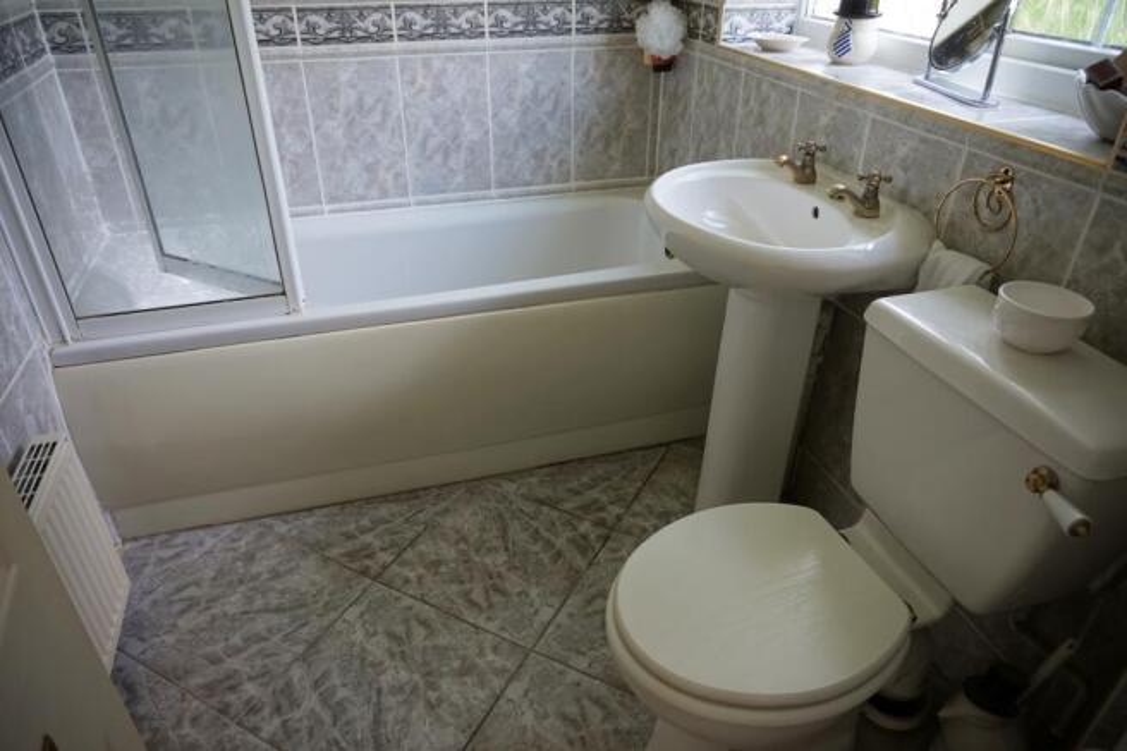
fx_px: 751
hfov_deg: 73.8
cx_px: 564
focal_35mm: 24
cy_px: 376
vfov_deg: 53.1
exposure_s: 1/50
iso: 125
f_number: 3.5
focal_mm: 16
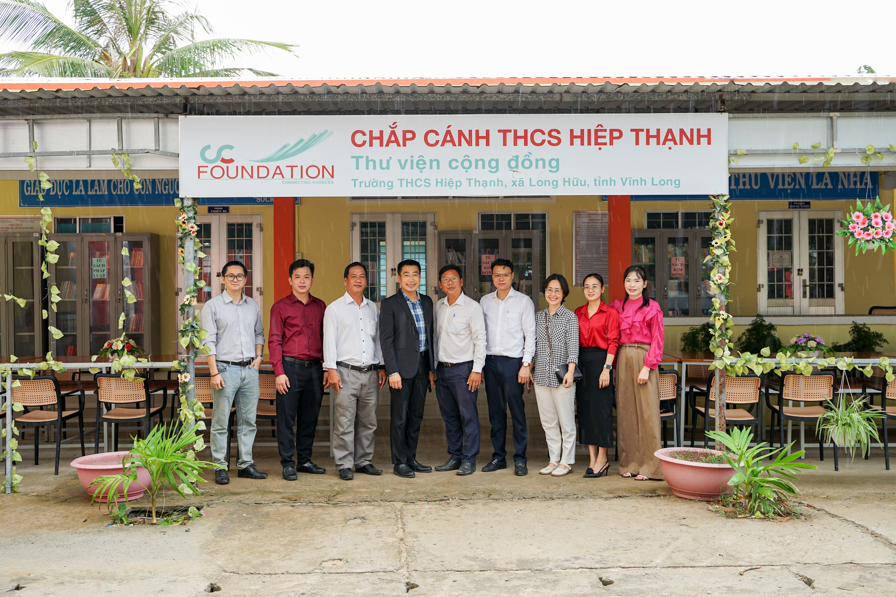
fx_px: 995
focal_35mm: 40
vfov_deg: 33.4
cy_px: 298
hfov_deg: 48.5
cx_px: 448
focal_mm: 40
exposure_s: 1/100
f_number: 4
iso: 100
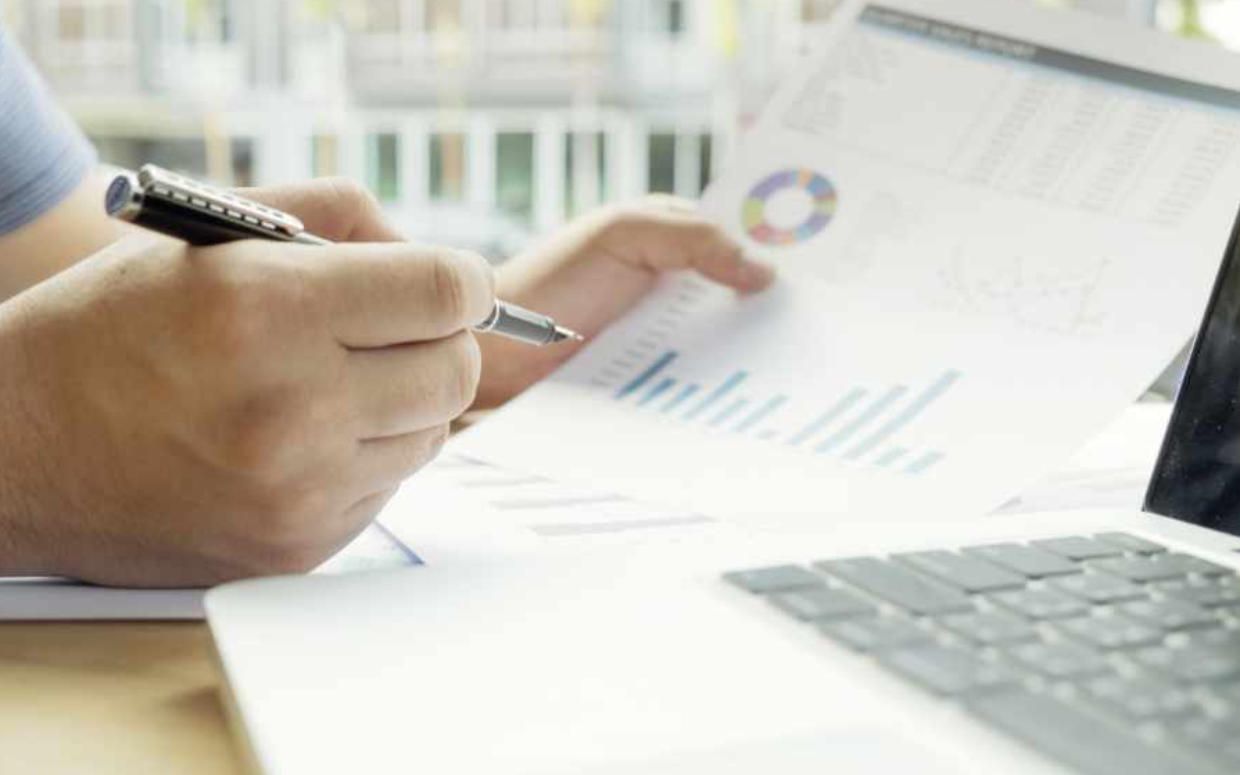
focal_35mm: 39
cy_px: 395
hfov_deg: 50.4
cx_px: 617
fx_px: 1318
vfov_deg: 32.8
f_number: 3.6
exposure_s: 1/125
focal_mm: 25.4
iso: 400
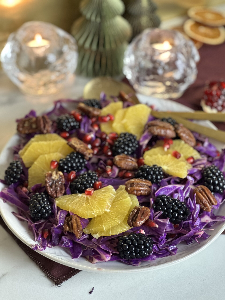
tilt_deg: -43.1
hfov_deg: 19.1
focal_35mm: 77
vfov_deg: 25.3
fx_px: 667
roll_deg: -0.8
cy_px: 150
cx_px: 112
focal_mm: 9
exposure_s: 1/33
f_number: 2.8
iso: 250
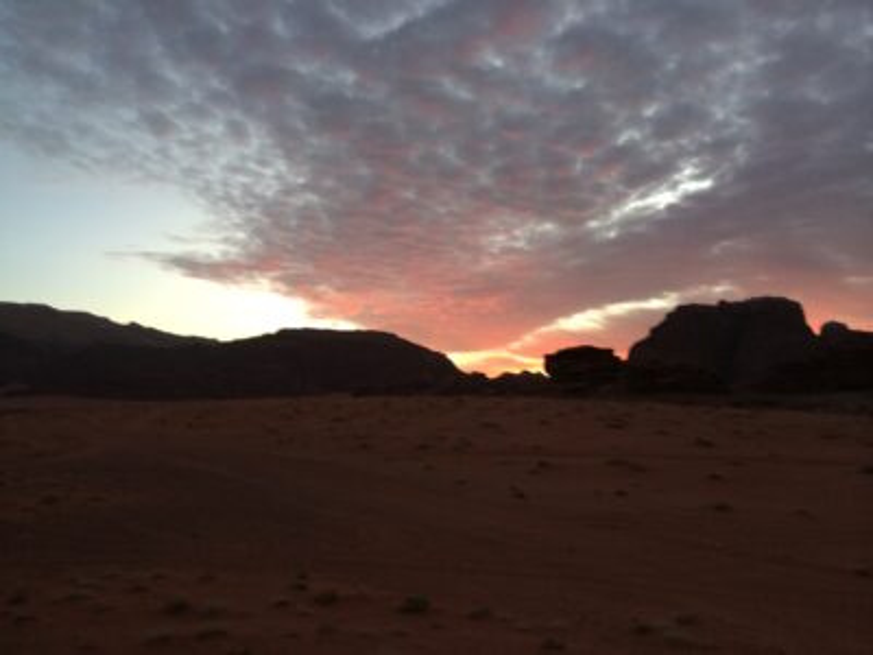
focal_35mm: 30
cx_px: 436
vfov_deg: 46.8
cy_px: 328
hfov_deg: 60.0
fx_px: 757
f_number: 2.2
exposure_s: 1/30
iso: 80
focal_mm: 4.12
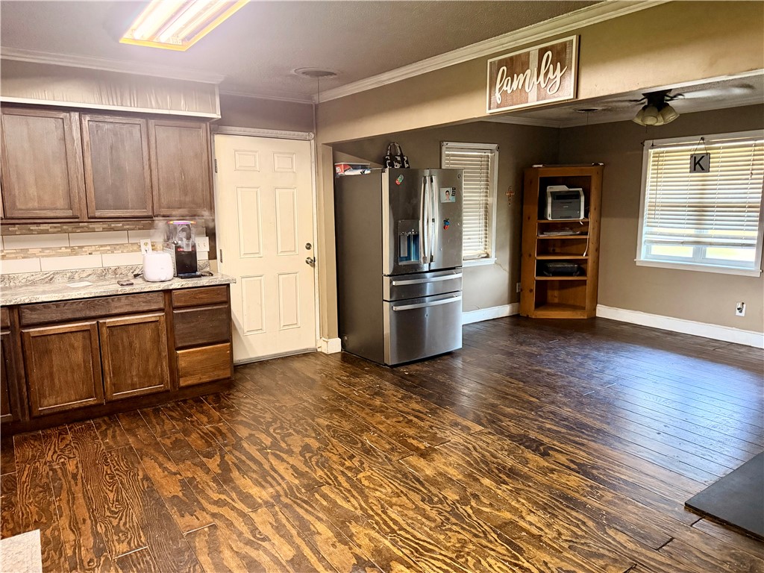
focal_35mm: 24
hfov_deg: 71.6
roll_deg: +0.4
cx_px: 382
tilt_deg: -10.1
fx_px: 530
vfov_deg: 56.8
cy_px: 286
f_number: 1.78
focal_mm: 6.76
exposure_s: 1/40
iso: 800
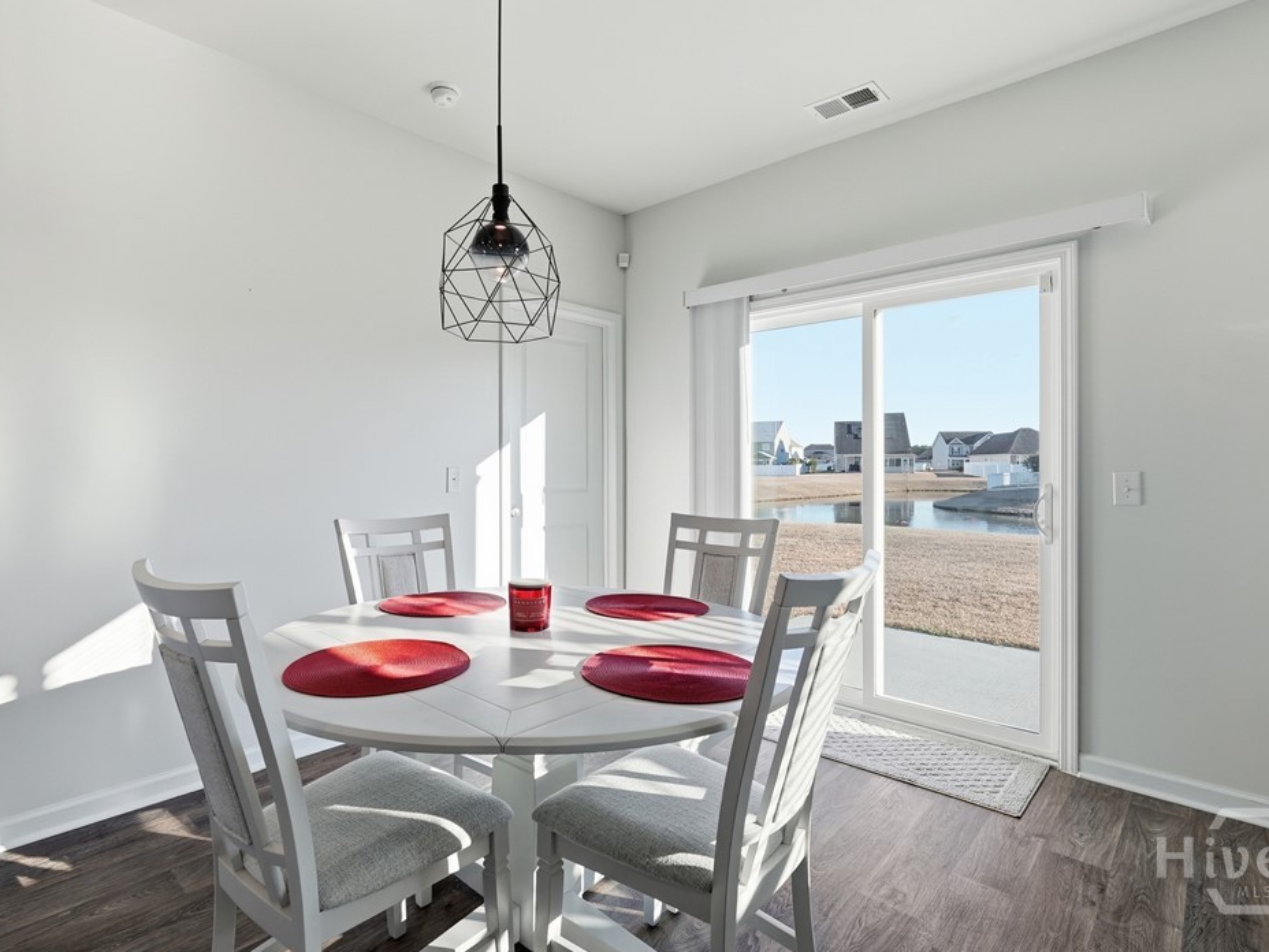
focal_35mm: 19
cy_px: 465
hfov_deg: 85.9
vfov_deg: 69.9
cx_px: 591
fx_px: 680
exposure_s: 1/400
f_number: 9
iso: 320
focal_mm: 16.5
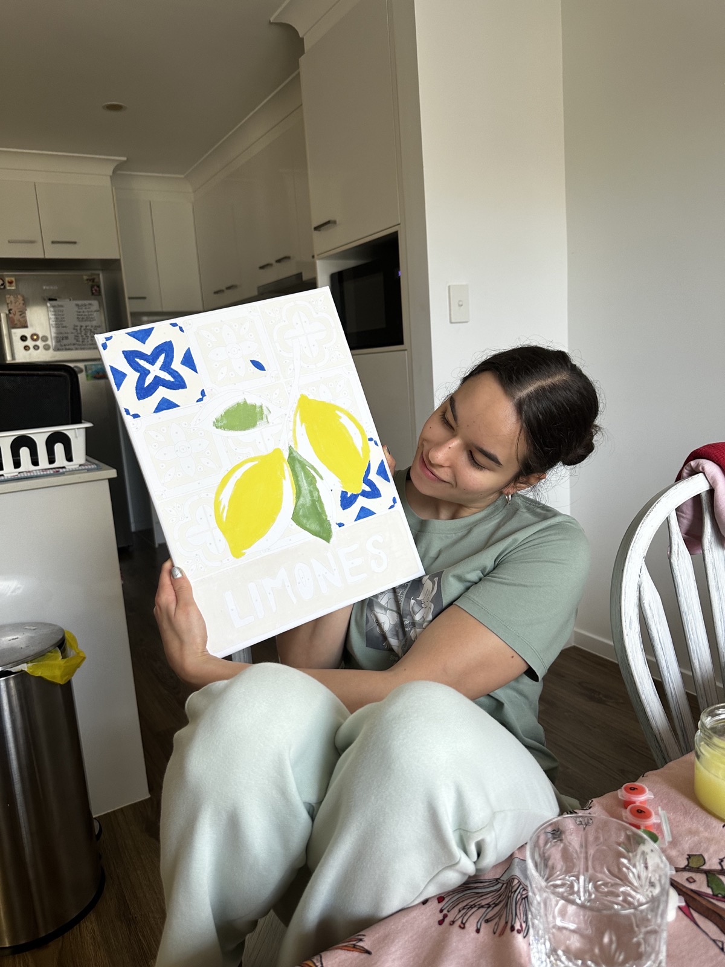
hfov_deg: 56.8
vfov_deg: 71.6
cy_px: 484
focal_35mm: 24
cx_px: 362
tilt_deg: -9.6
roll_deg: +3.2
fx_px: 670
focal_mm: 6.86
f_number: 1.78
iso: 125
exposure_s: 1/121
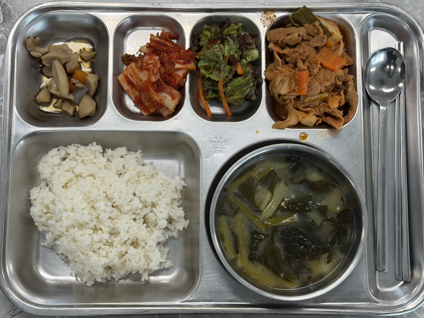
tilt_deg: -81.1
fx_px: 588
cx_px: 212
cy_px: 159
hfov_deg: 39.7
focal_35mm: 48
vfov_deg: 30.3
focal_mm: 6.76
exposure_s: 1/123
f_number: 1.78
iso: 50
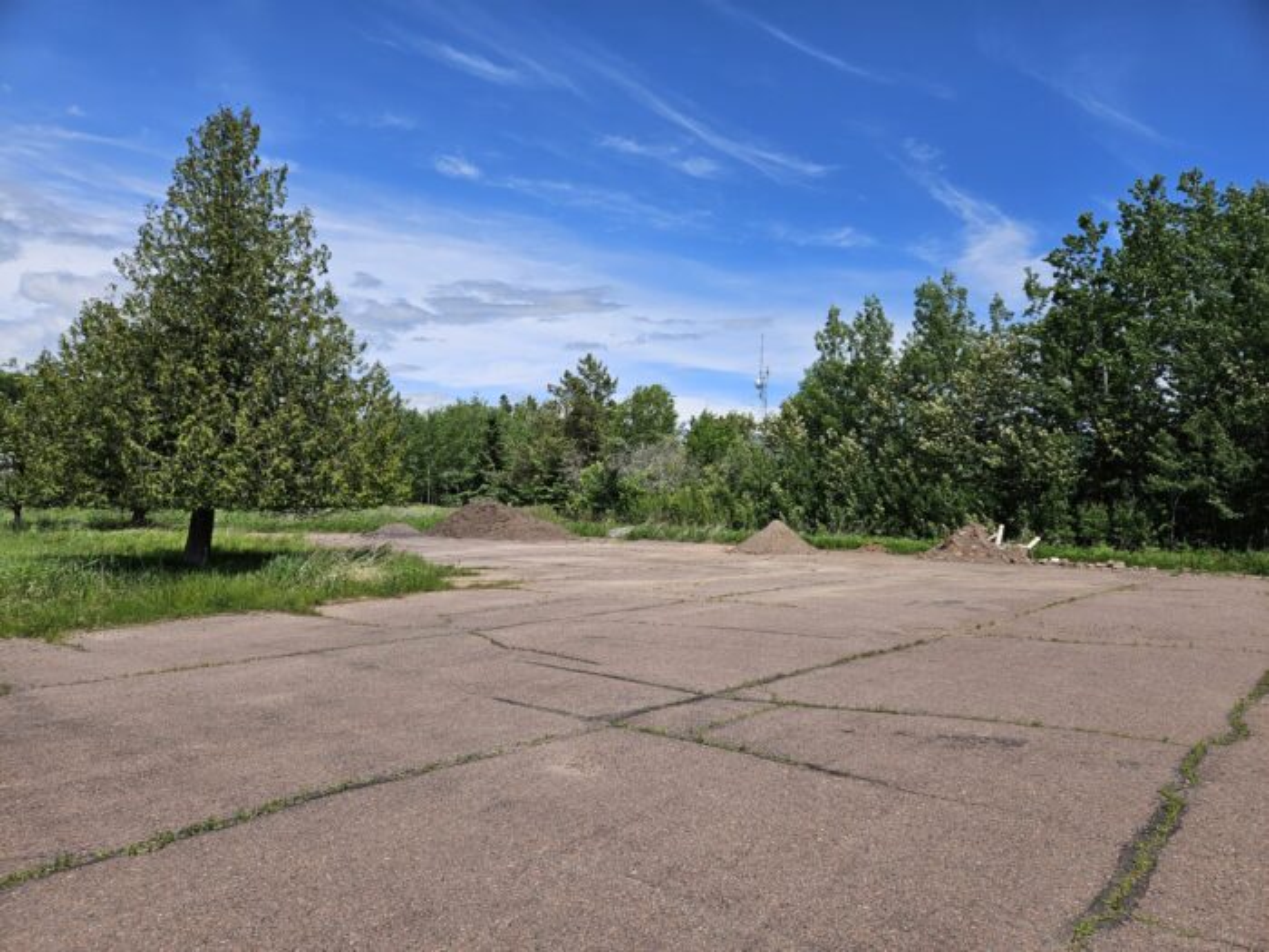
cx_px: 634
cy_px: 476
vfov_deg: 58.9
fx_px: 843
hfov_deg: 73.9
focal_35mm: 23
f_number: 1.8
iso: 25
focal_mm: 5.4
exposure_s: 1/2490
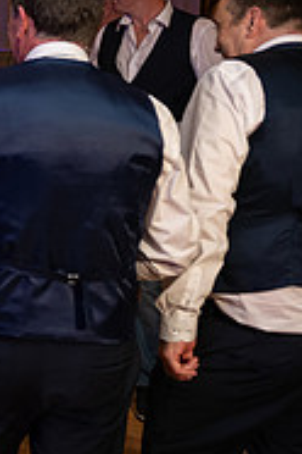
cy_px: 135
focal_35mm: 75
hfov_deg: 15.0
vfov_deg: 26.8
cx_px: -287
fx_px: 944
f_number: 3.5
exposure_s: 1/160
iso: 500
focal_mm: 24
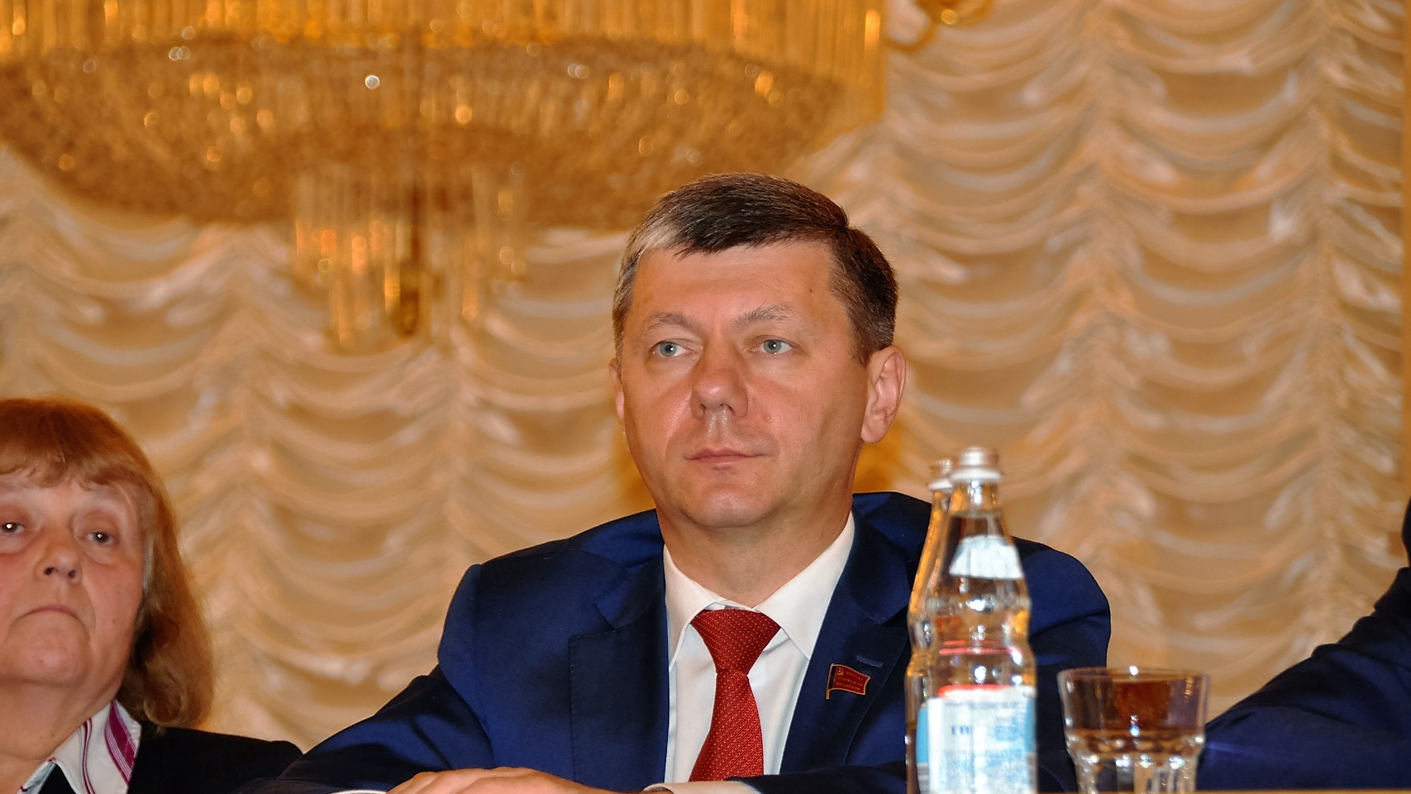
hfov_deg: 8.8
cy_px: 404
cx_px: 706
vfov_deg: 5.0
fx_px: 9148
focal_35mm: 245
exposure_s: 1/60
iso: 800
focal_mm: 155
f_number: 5.6
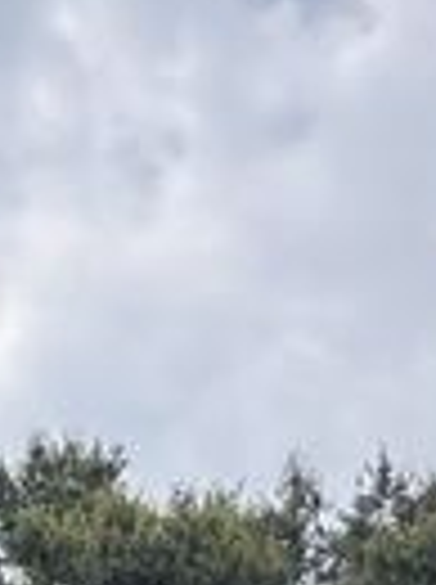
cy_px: 1181
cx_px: 184
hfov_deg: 12.5
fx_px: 1988
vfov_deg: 14.0
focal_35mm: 118
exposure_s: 1/614
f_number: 1.9
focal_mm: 2.69
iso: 25
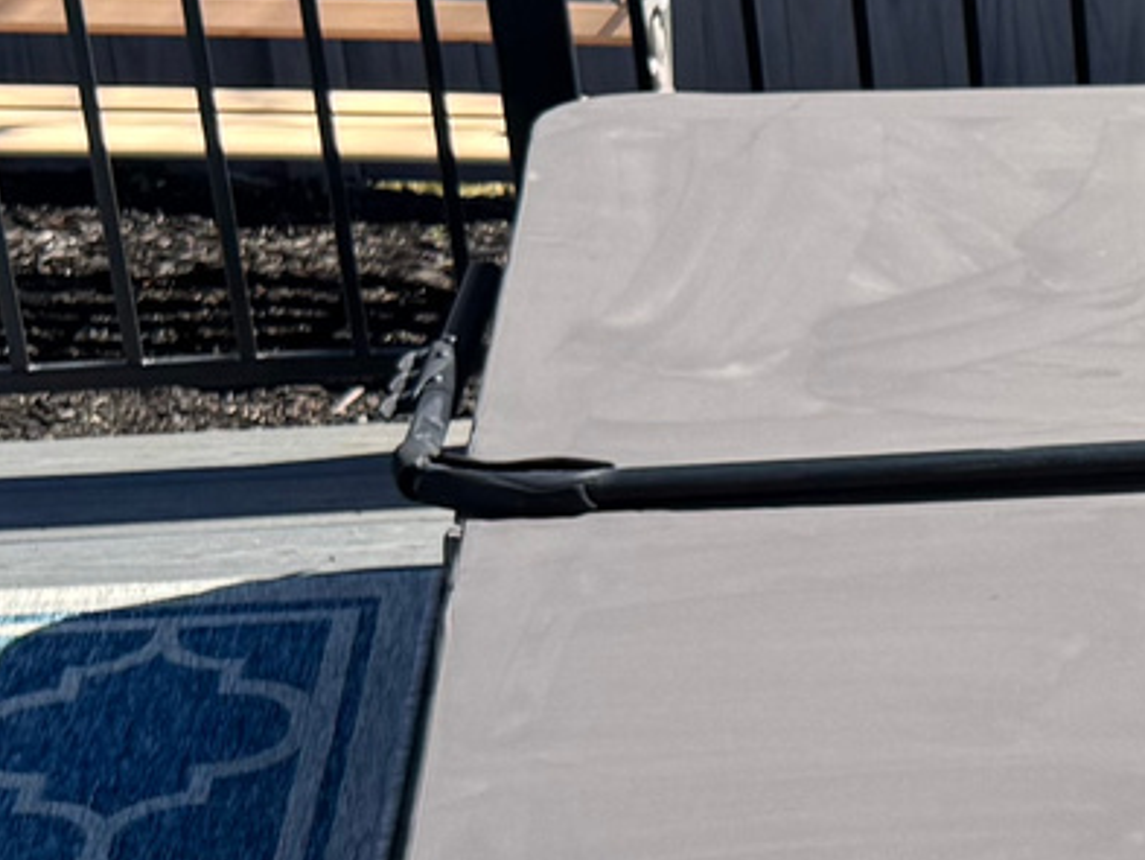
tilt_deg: -27.3
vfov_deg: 11.8
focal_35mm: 125
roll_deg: -1.3
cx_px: 1859
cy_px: 816
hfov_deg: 14.4
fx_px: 4136
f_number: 1.78
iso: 80
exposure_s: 1/2710
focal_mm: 6.76
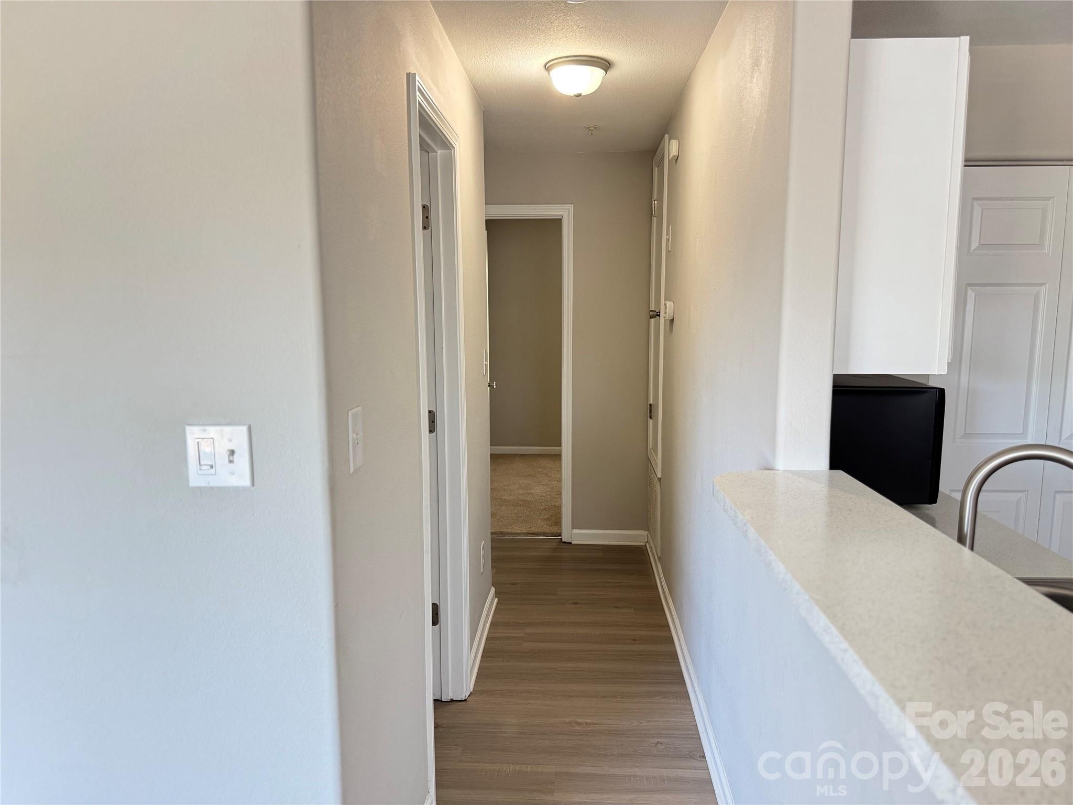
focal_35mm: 24
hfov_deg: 71.6
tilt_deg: -6.4
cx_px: 536
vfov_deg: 56.8
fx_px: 744
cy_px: 402
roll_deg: +0.2
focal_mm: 6.76
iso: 320
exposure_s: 1/60
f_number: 1.78
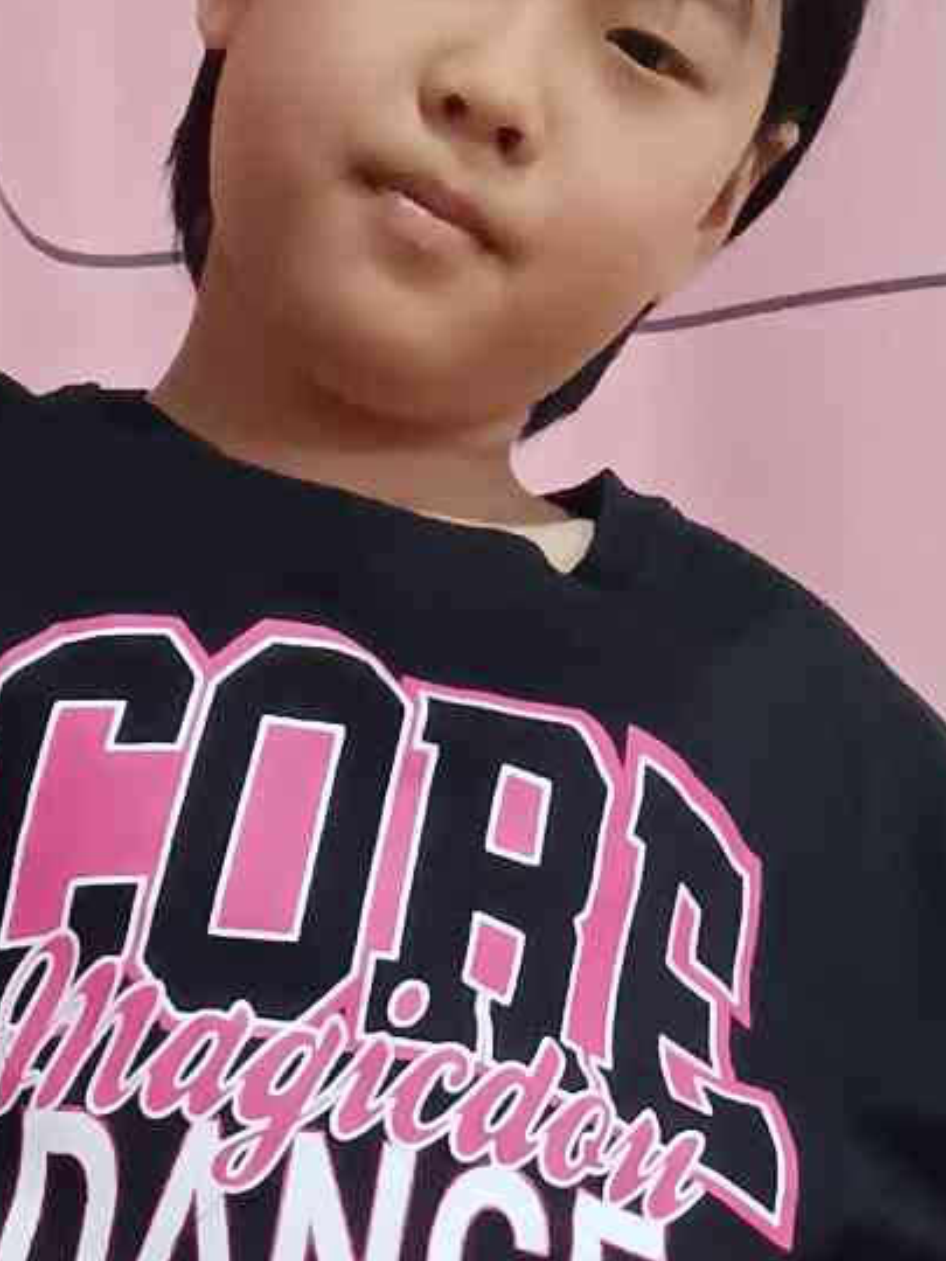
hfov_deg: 7.7
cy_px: 2141
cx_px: 259
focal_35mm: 193
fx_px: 7033
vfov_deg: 9.8
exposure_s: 1/25.1
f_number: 1.9
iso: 1773
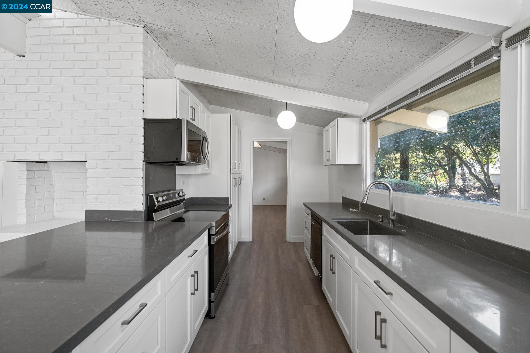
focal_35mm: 16
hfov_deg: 96.7
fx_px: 236
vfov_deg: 73.7
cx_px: 265
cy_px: 176
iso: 400
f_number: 6.3
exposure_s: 1/40
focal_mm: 16
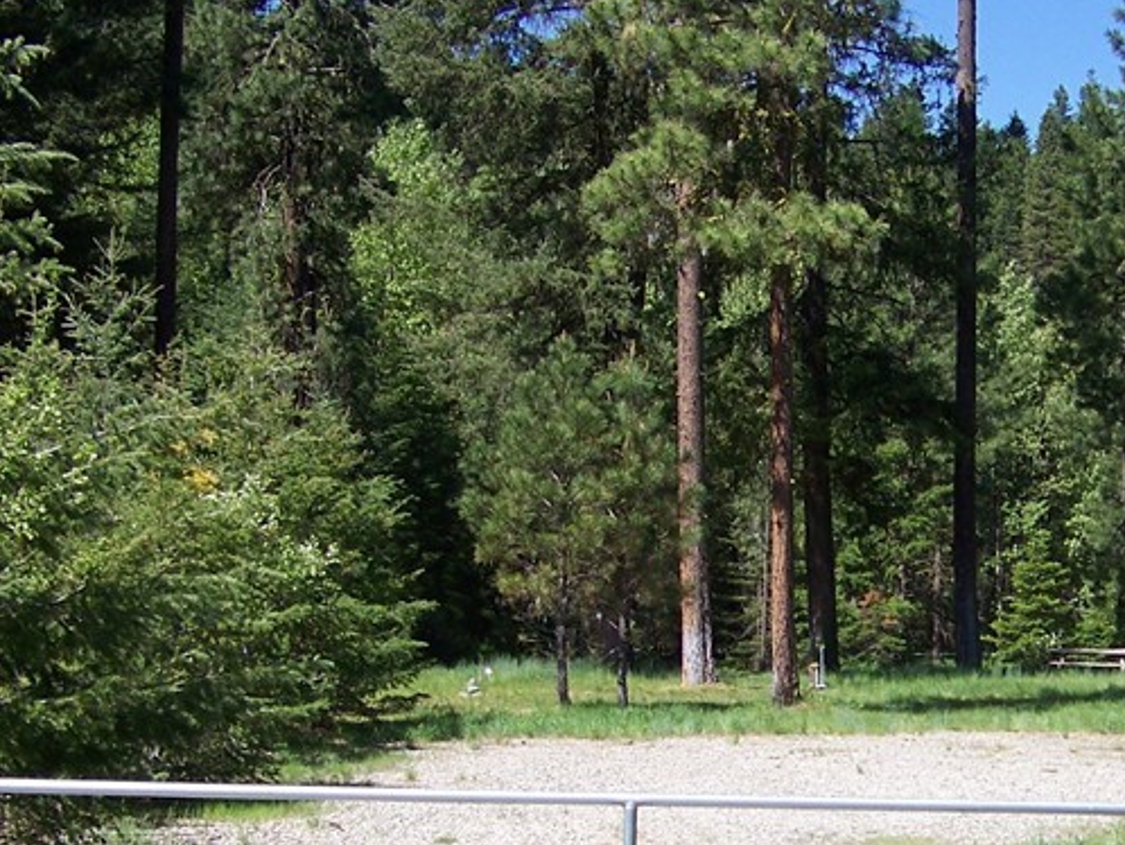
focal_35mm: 74
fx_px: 2406
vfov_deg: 19.7
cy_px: 653
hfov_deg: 25.8
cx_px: 901
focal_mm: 5.85
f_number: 2.8
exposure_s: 1/800
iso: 64
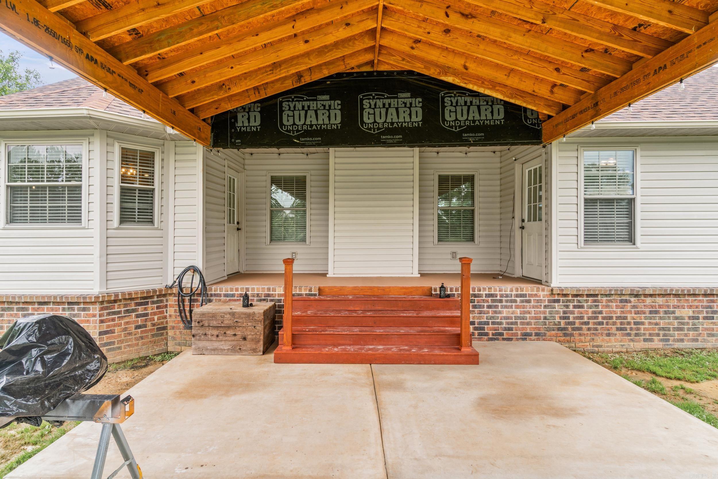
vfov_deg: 72.0
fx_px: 329
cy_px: 240
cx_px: 359
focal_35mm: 16
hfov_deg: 95.0
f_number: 9
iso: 250
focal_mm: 11
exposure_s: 1/20
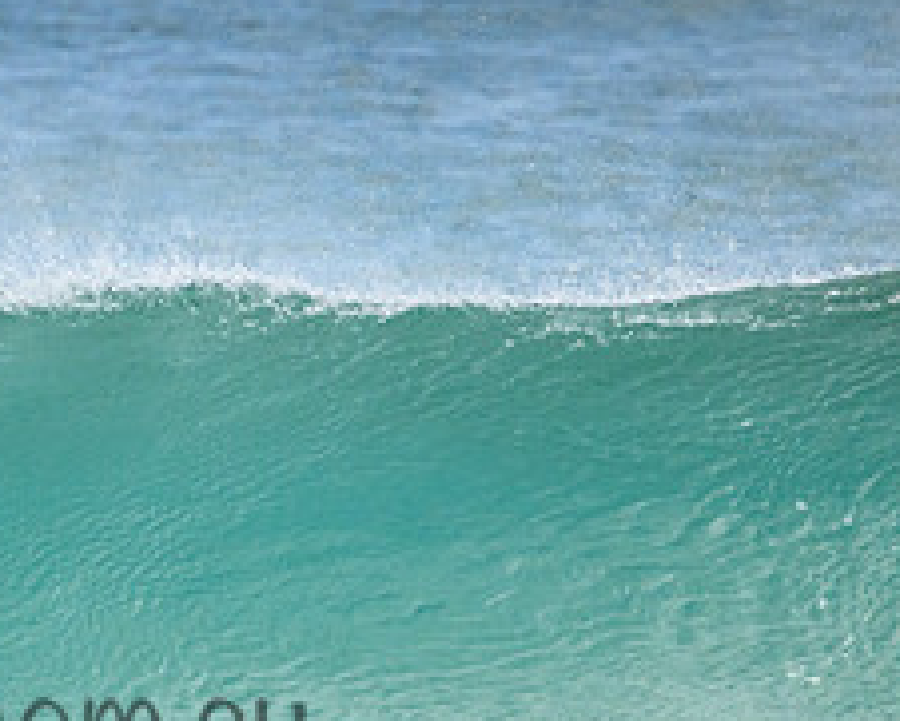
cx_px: -115
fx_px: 51351
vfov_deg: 0.8
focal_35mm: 1927
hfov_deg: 1.0
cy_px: 683
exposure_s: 1/3200
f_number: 11
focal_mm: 800
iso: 1600
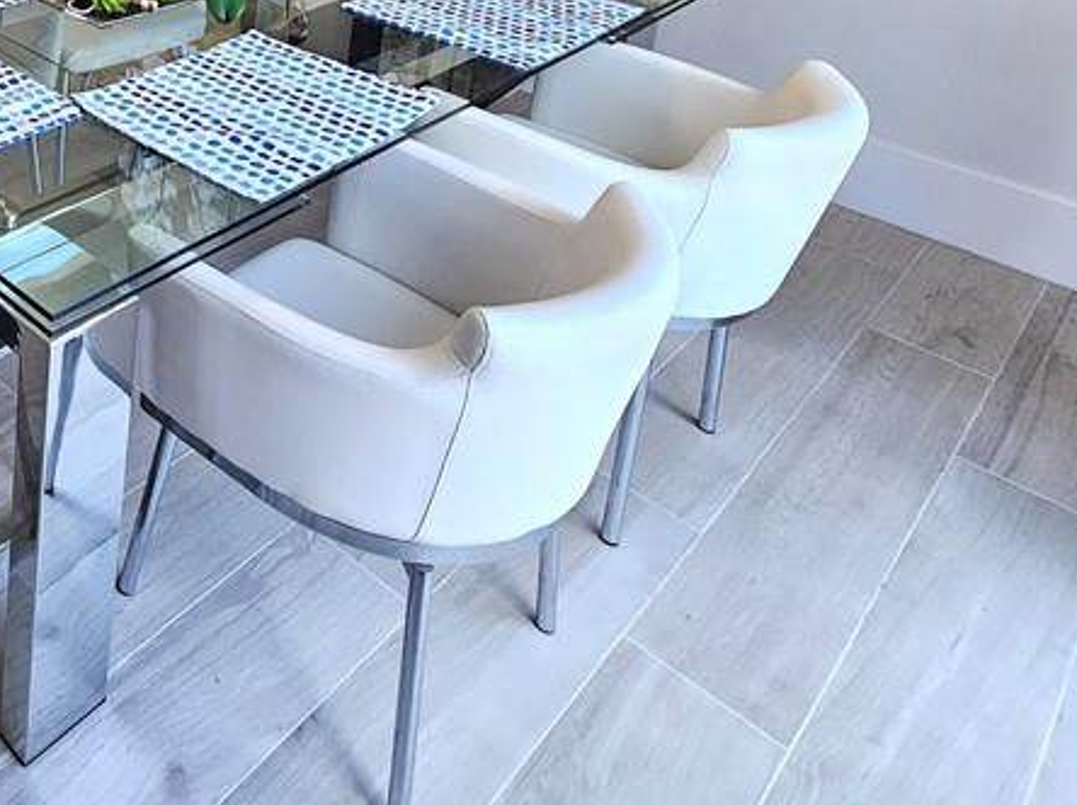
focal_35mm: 30
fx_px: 932
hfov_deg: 46.6
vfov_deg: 38.4
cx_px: -70
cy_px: -89
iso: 80
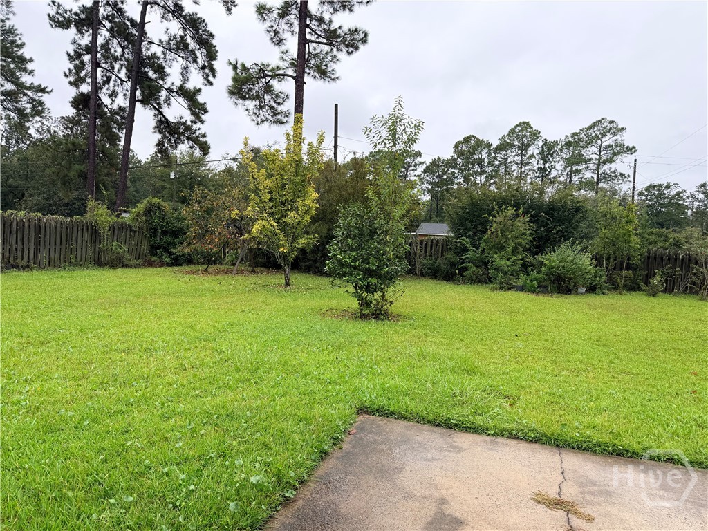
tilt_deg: -3.2
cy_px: 266
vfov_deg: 56.8
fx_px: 491
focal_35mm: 24
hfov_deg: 71.6
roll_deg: -3.5
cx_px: 354
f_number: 1.78
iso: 80
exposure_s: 1/313
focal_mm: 6.76
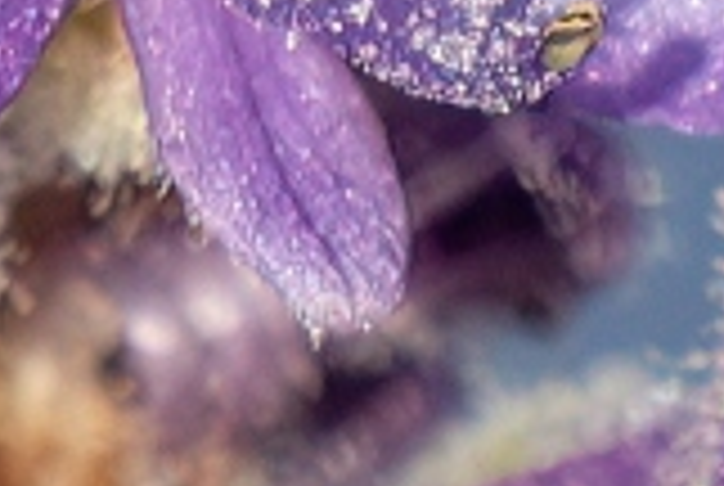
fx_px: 60041
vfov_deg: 0.5
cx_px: -171
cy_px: -382
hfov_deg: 0.7
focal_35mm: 2980
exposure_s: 1/1000
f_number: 9
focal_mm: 400
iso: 1000
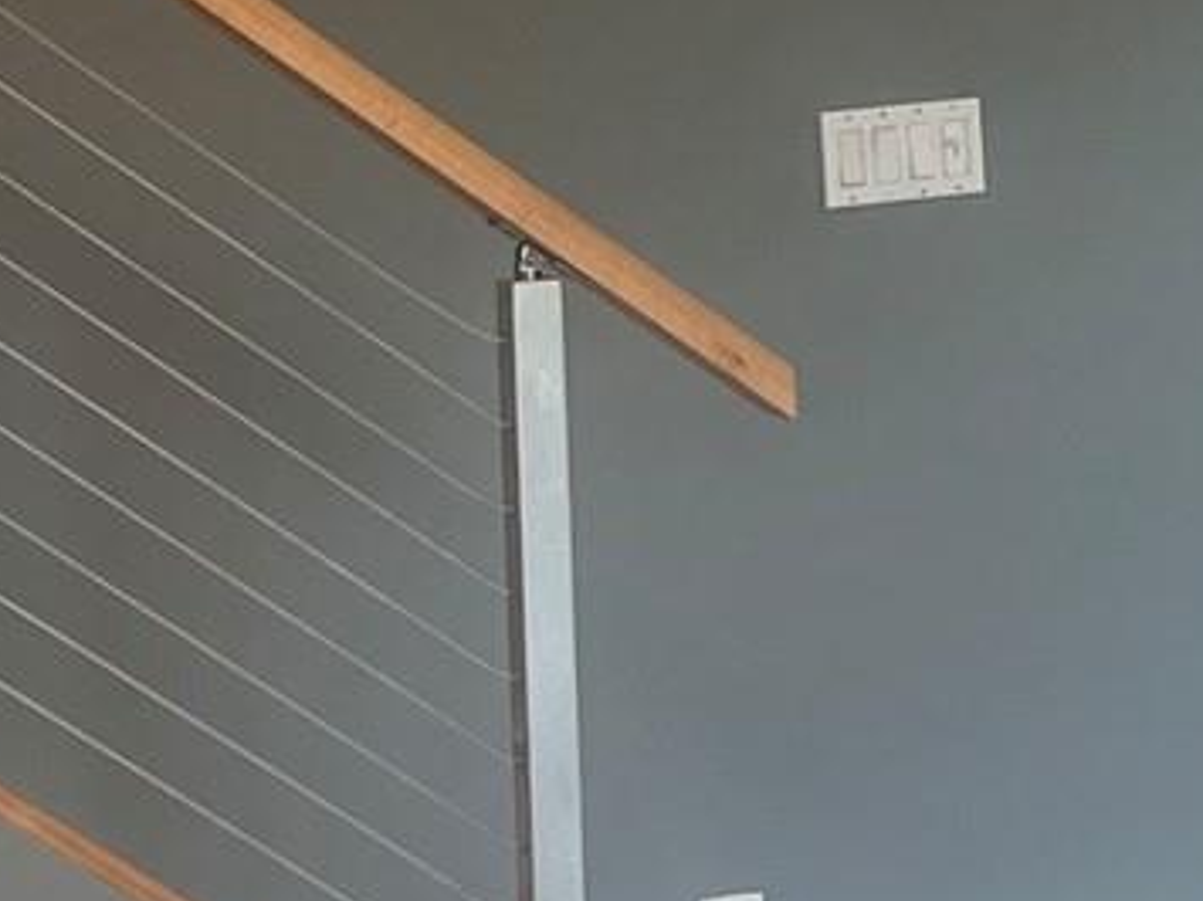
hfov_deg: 13.1
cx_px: 976
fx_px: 5211
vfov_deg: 9.8
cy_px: 71
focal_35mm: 150
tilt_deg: -2.2
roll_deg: +2.5
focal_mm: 5.7
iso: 125
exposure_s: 1/120
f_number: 1.5
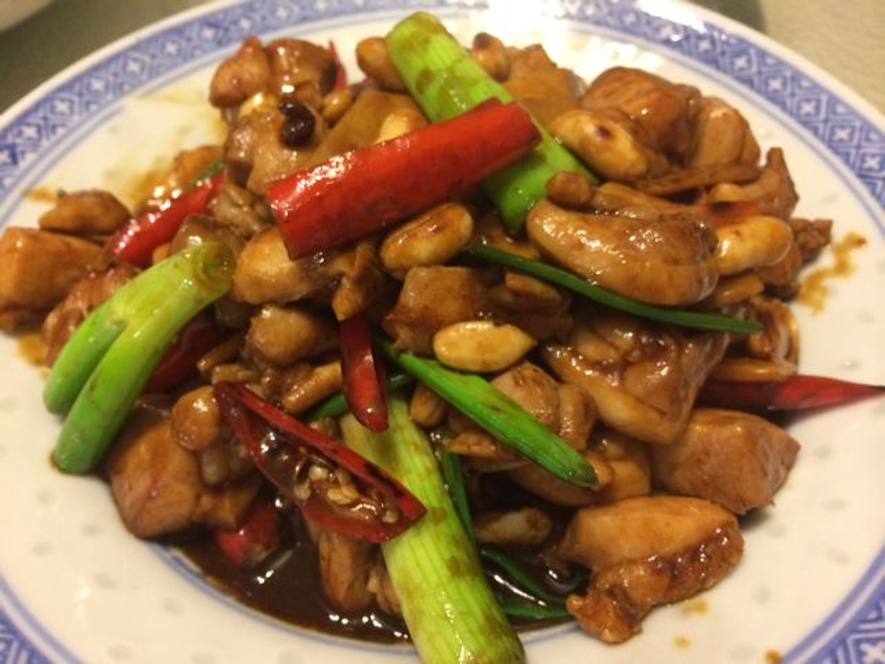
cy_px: 332
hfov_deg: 60.0
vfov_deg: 46.8
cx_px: 442
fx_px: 767
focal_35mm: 30
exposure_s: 1/15
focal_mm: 4.12
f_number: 2.2
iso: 320
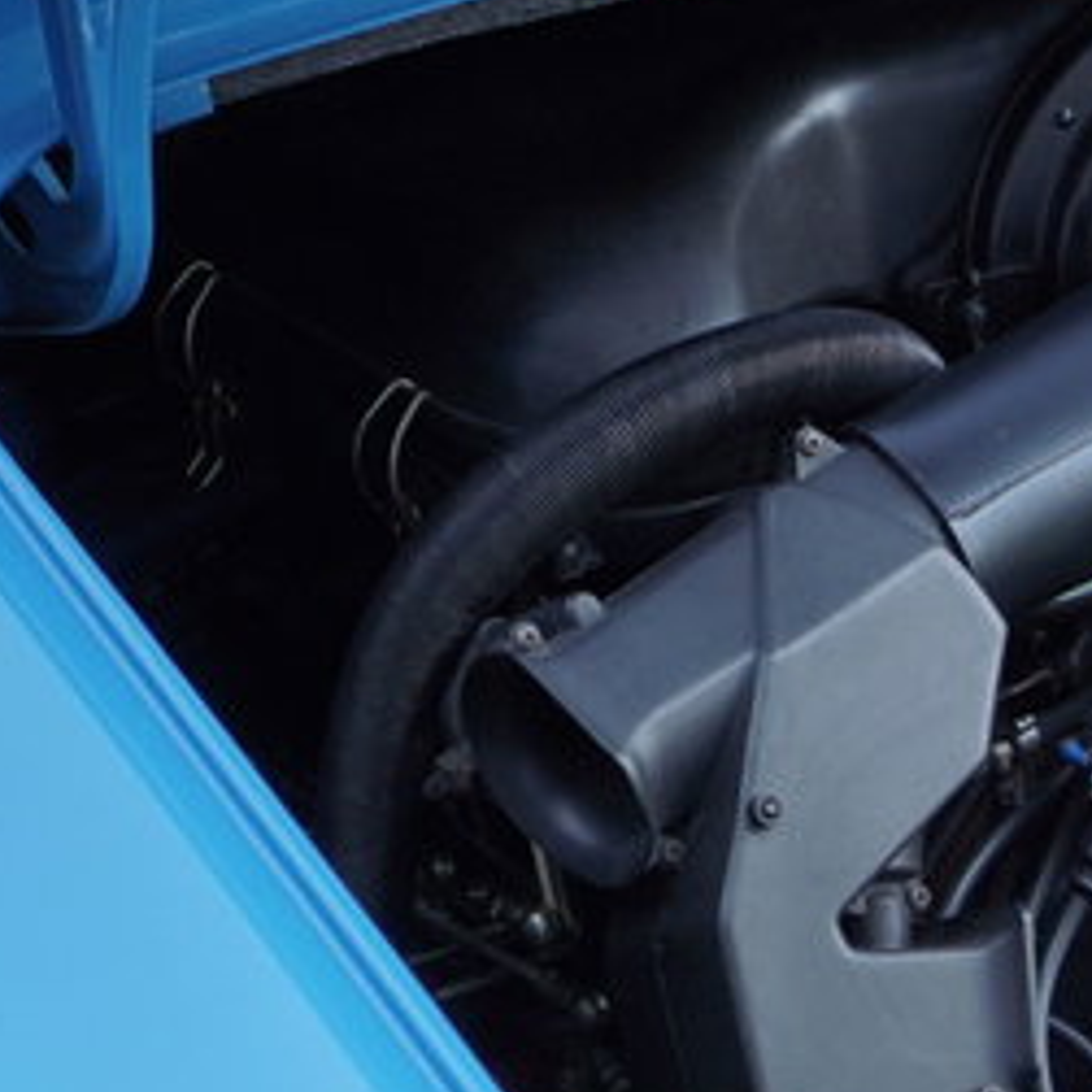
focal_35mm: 136
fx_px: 4865
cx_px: 1290
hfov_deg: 12.5
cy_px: 561
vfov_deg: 12.8
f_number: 3.2
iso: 400
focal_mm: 35
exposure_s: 1/1000
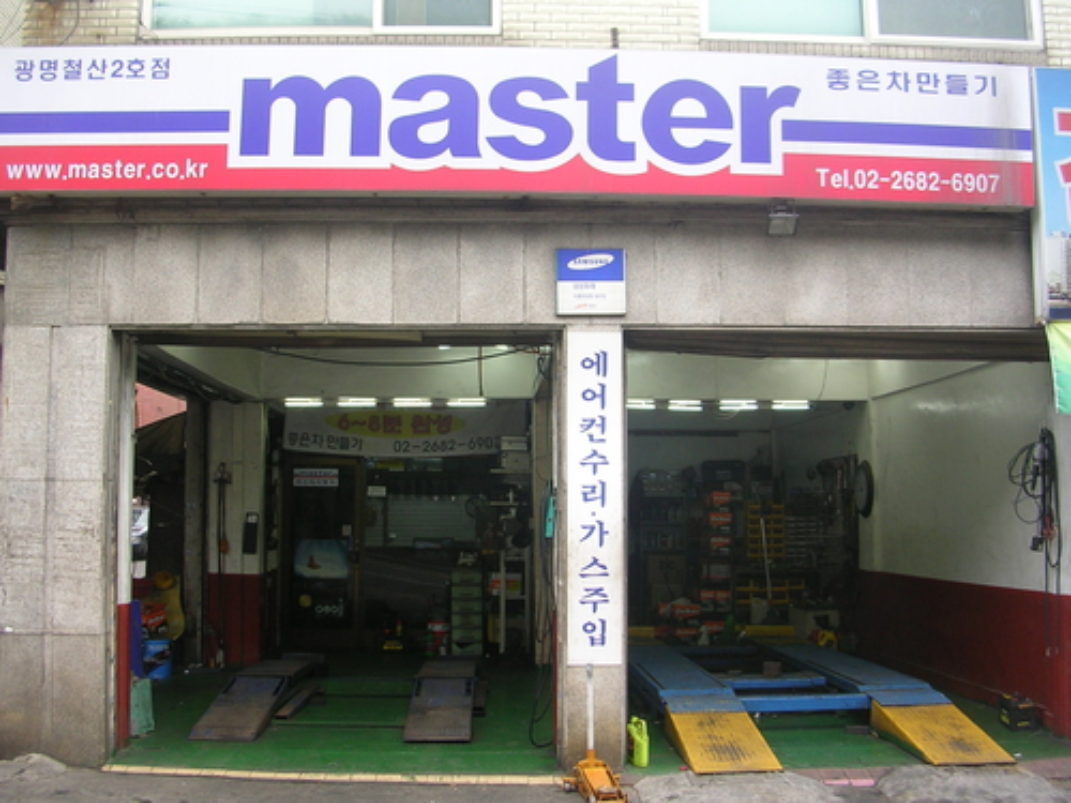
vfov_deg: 37.7
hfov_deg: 49.0
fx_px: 1176
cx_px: 536
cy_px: 402
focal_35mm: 38
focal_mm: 5.8
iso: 50
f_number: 2.8
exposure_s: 1/140
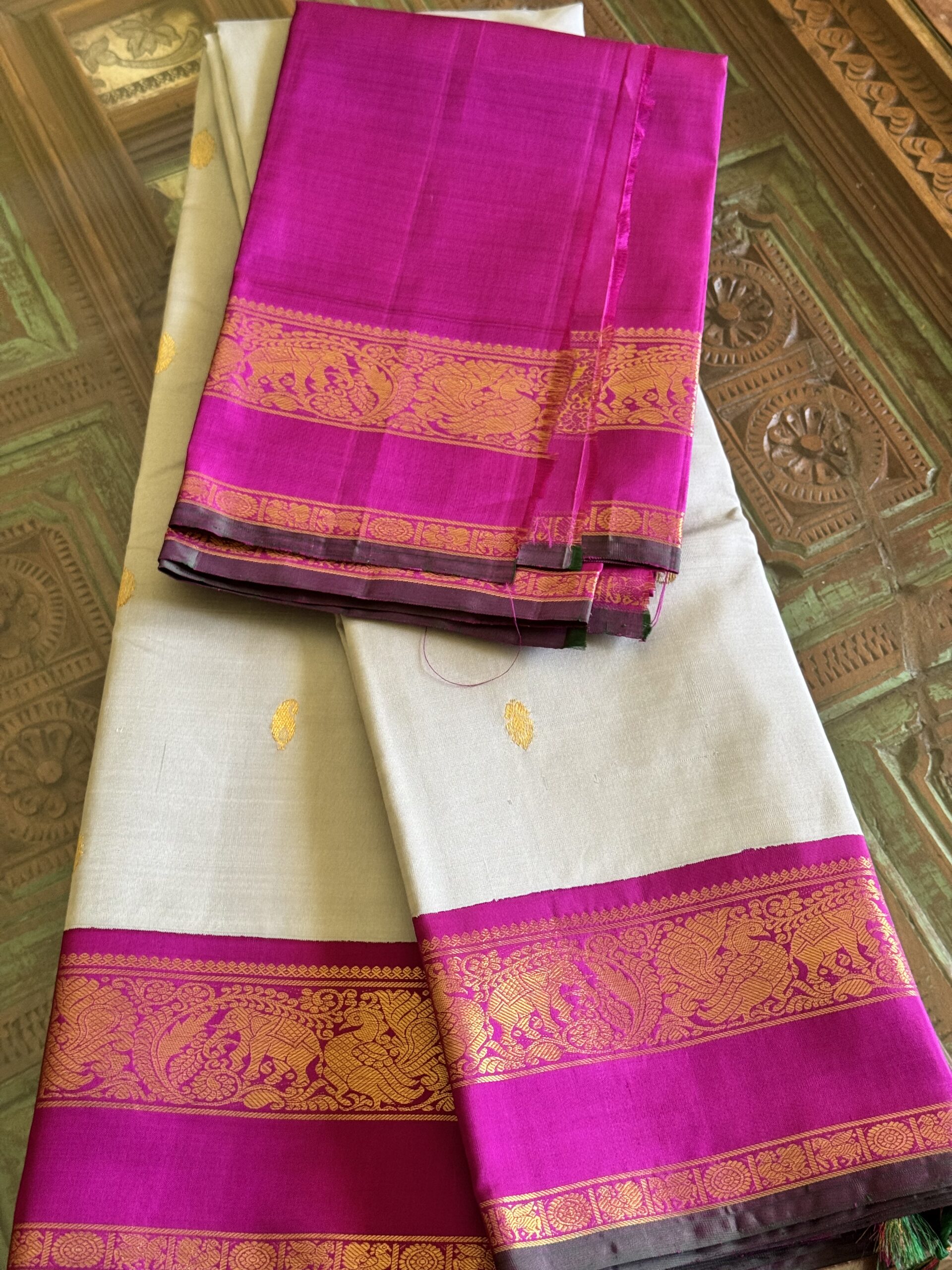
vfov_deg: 39.7
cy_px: 635
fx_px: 1760
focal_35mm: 48
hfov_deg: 30.3
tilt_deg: -63.0
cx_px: 476
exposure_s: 1/60
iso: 200
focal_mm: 6.76
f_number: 1.78
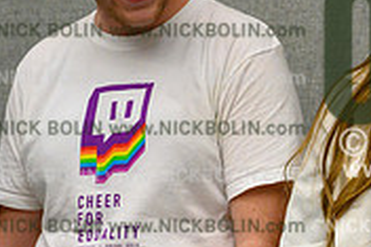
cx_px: 472
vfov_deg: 5.9
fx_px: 2378
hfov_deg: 8.8
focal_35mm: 231
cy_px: 79
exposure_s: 1/400
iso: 4000
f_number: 4
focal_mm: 70
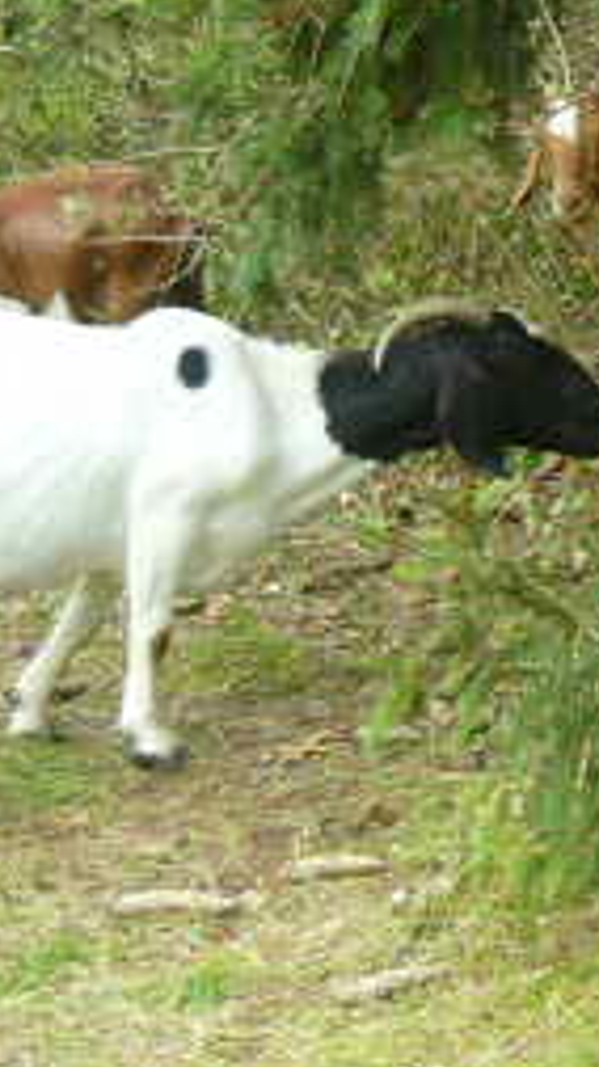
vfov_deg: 22.9
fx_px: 2574
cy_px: 118
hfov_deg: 12.7
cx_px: 865
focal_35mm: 91
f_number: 2.8
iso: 100
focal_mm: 5.5
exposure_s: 1/125
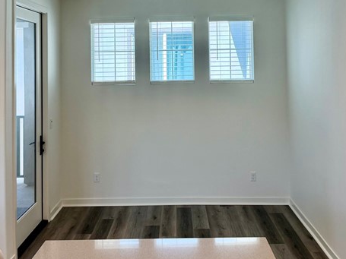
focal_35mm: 54
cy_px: 47
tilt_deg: +1.2
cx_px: 169
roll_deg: +1.0
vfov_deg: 26.5
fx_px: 540
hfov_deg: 35.6
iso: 80
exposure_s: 1/178
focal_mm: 6.76
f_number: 1.78
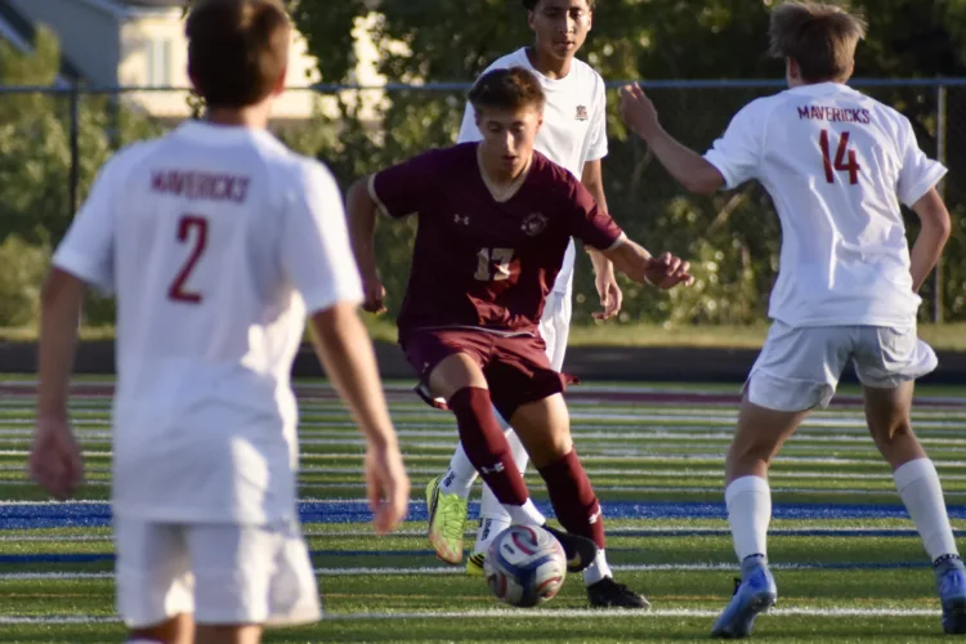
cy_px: 322
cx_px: 483
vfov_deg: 3.1
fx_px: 12074
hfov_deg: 4.6
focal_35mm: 450
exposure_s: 1/1000
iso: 640
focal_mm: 300
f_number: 6.3
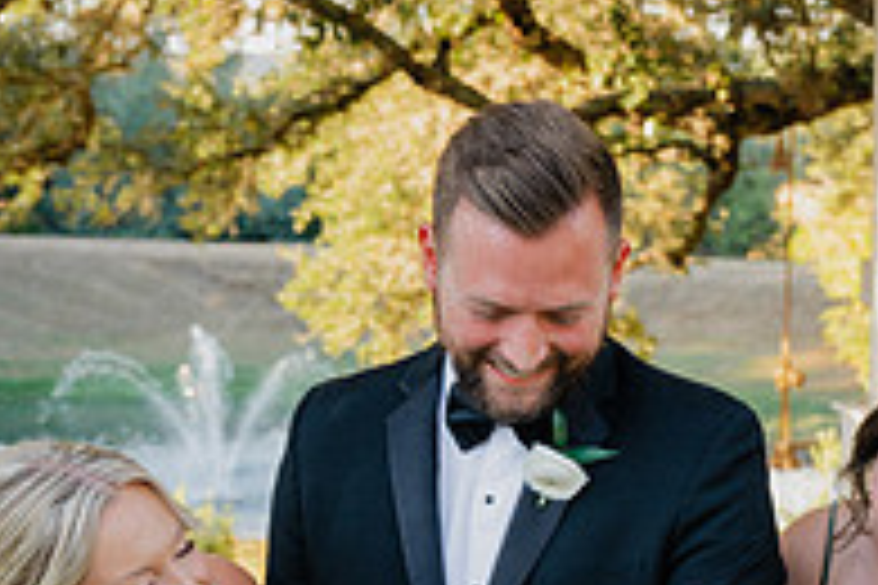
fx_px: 2390
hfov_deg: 20.6
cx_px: 675
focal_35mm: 98
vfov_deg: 13.5
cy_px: 722
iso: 400
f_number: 4.5
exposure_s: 1/200
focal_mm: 33
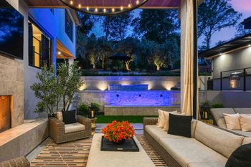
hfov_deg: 84.0
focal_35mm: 20
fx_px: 139
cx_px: 121
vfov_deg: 61.8
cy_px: 89
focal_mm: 14
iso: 640
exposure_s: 1/10
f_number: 13
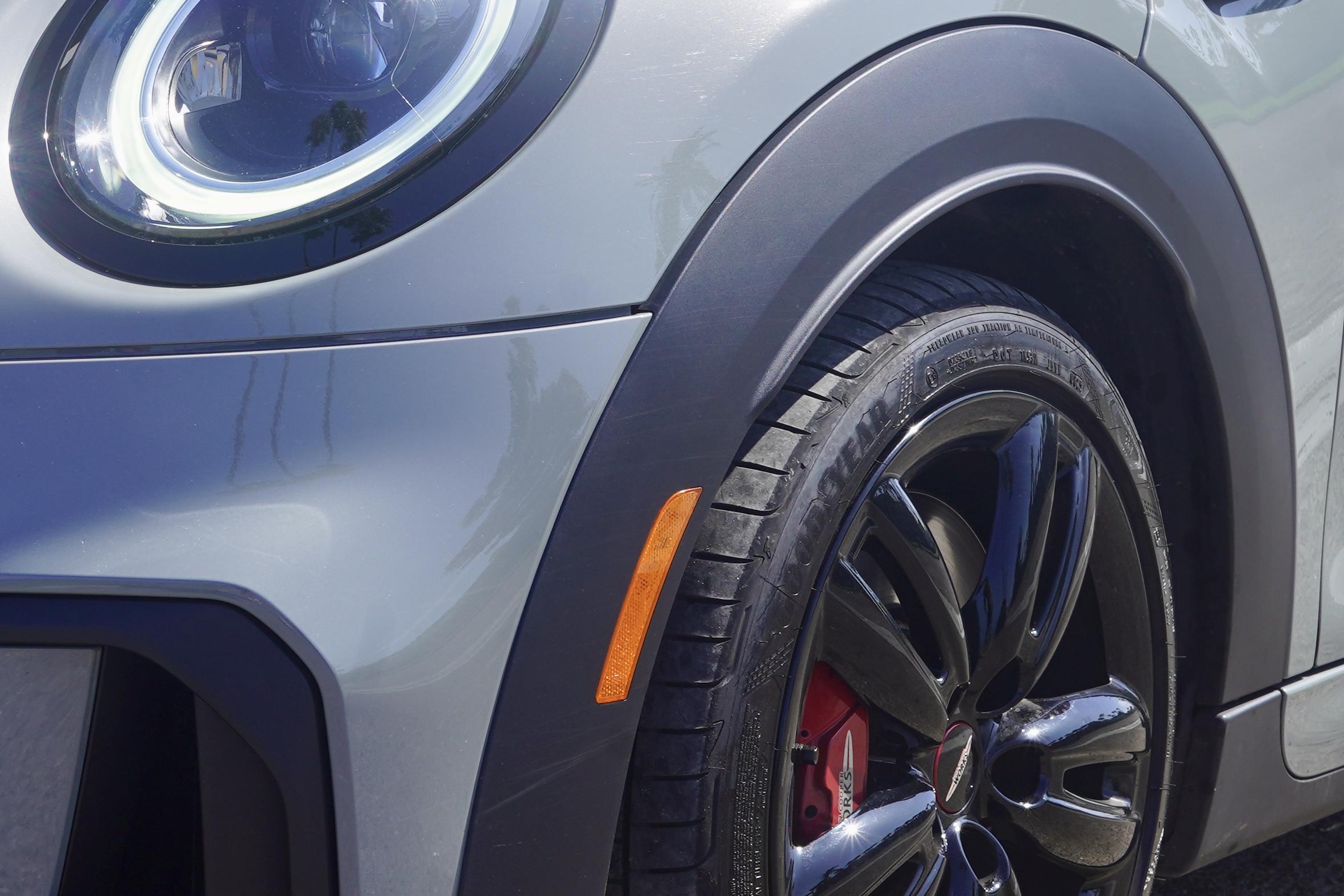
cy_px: 288
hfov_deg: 15.8
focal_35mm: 127
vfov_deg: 10.8
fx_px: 4741
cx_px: -22
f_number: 9
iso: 100
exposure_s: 1/125
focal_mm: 50
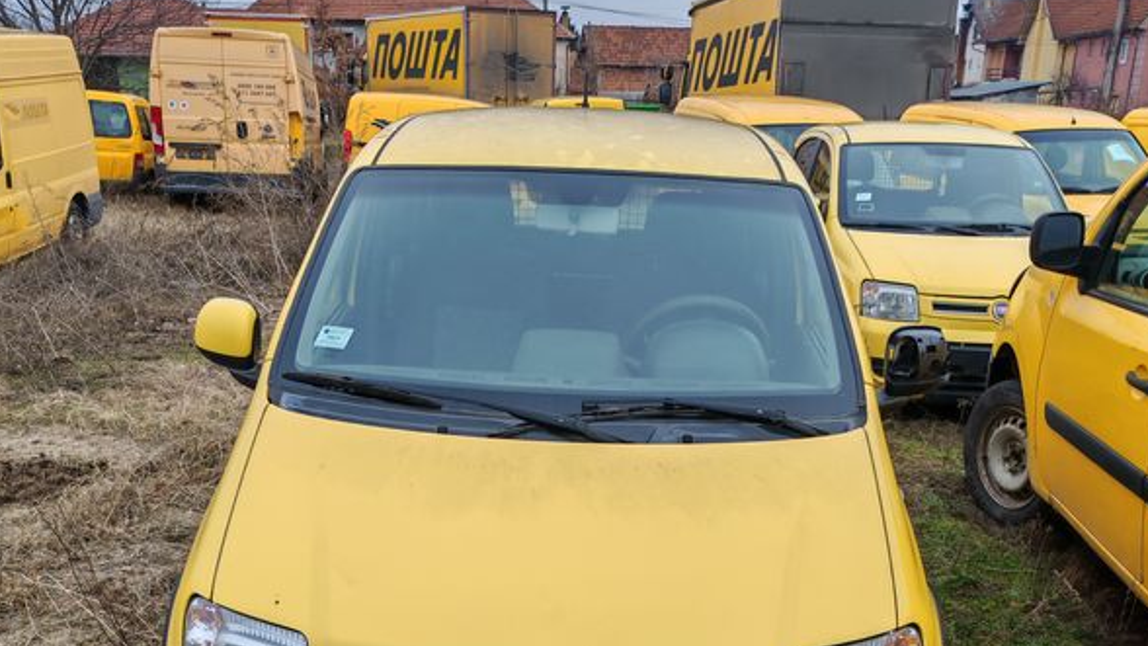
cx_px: 574
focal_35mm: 40
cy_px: 568
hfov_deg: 50.5
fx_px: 1218
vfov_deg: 28.7
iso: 50
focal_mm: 5.52
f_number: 1.95
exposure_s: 1/510
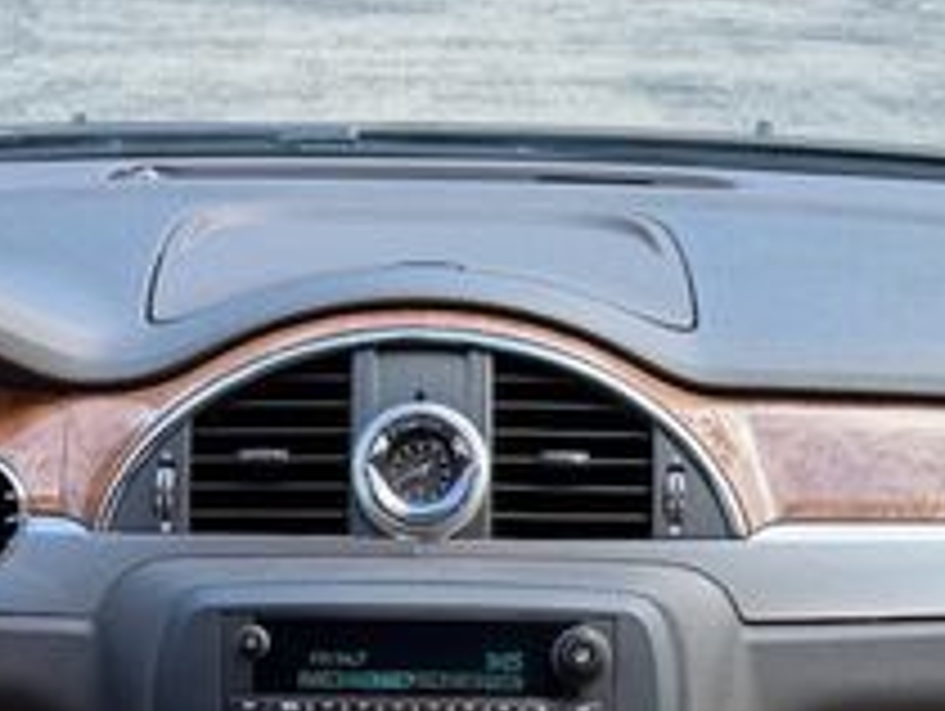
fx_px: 1995
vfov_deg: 18.5
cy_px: 986
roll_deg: +0.0
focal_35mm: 73
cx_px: 410
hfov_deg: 26.6
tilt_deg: -31.2
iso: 80
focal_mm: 6.76
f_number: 1.78
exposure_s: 1/172
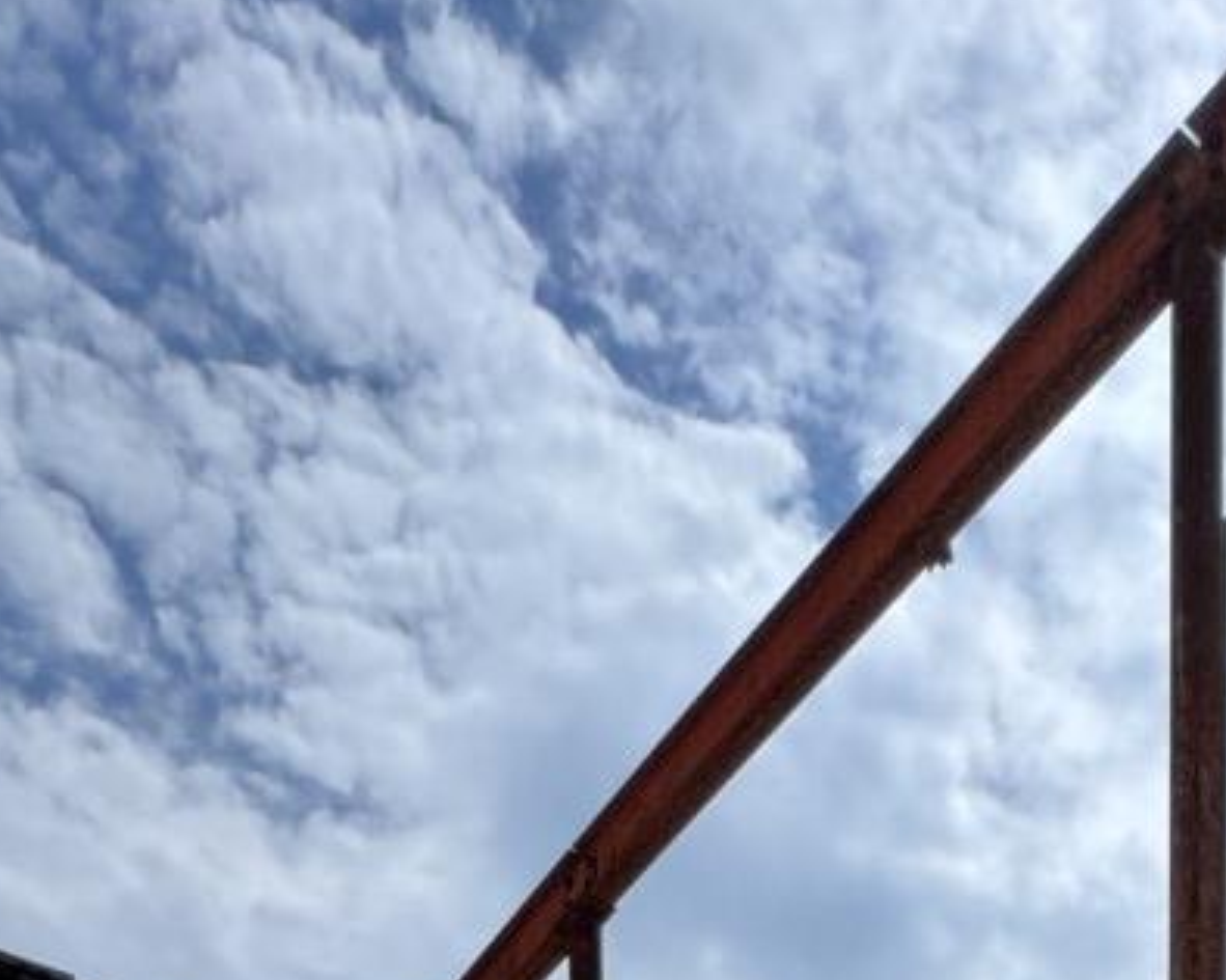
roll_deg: +0.9
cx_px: 1033
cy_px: 2215
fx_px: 1814
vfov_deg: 16.4
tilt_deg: -2.9
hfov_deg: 35.7
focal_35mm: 50
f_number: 2.2
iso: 50
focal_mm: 2.22
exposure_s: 1/2028
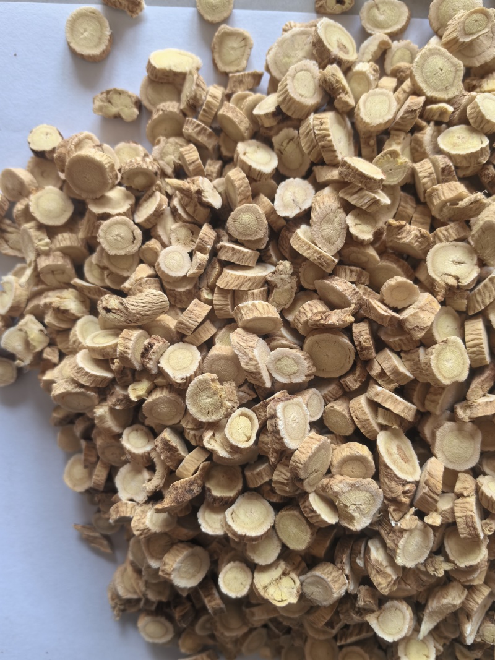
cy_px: 330
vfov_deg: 65.3
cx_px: 248
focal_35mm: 27
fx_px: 515
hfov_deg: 51.3
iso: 64
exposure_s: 1/100
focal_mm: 5.75
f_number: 2
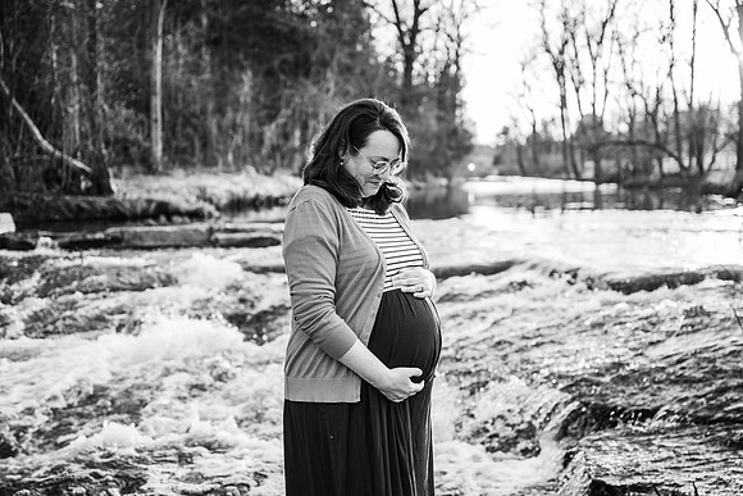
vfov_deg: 30.5
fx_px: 909
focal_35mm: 44
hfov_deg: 44.5
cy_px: 248
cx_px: 367
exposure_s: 1/200
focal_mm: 43
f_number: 2.8
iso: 125
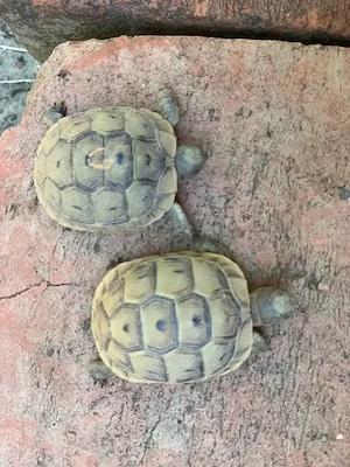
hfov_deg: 28.0
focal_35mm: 52
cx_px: 175
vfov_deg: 36.8
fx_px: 701
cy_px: 234
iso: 32
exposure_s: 1/122
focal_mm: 6
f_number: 2.4
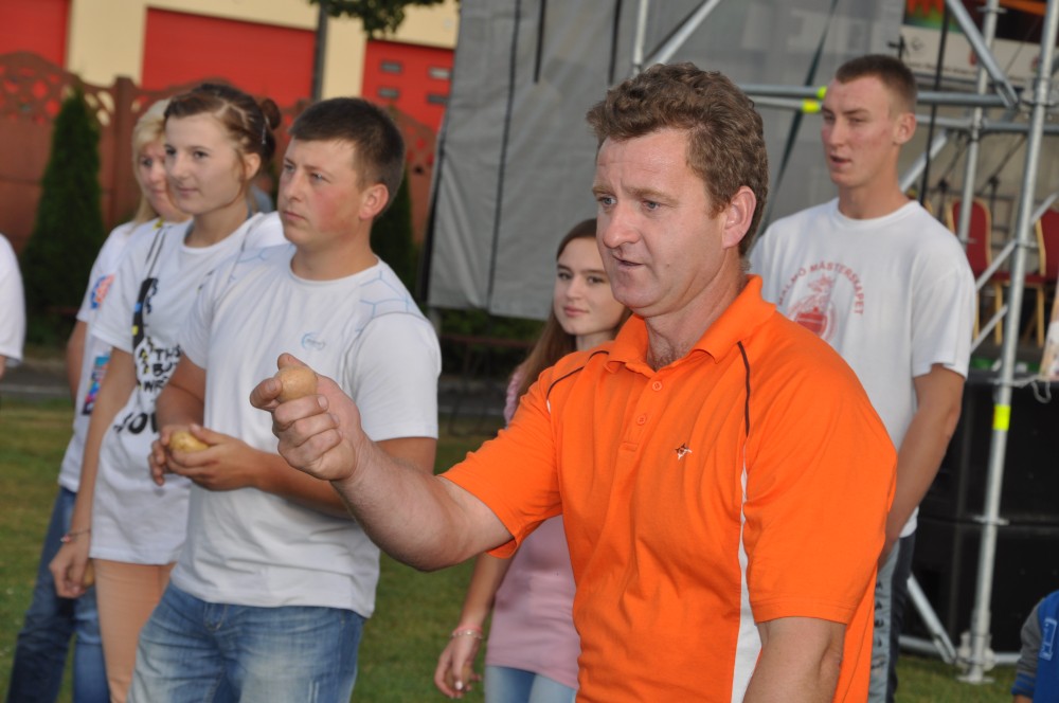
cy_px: 352
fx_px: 3525
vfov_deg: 11.4
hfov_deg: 17.1
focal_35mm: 120
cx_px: 530
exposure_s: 1/200
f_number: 8
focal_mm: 80
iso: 200
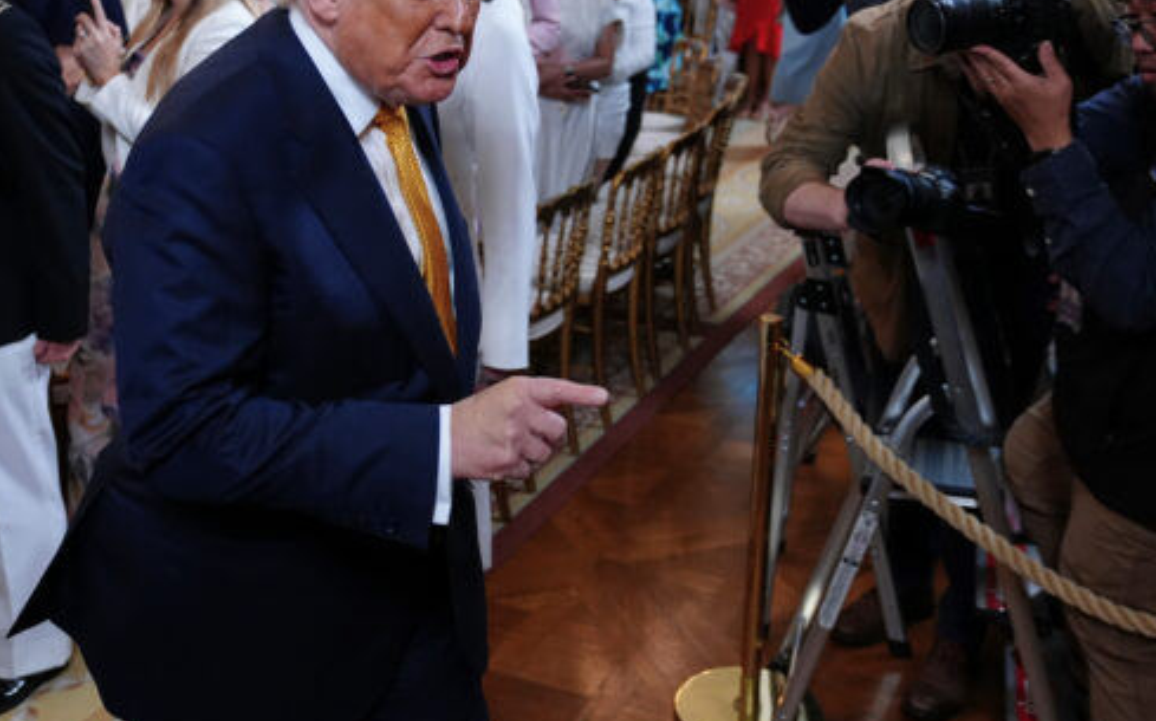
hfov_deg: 44.4
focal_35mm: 45
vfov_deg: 28.4
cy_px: 246
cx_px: 551
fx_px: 1417
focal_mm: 31
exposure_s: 1/400
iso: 3200
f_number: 3.5
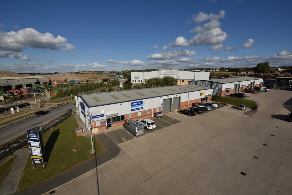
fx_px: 130
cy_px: 98
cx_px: 146
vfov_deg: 73.8
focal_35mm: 16
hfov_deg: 96.7
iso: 125
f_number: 8
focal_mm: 16
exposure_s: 1/1250
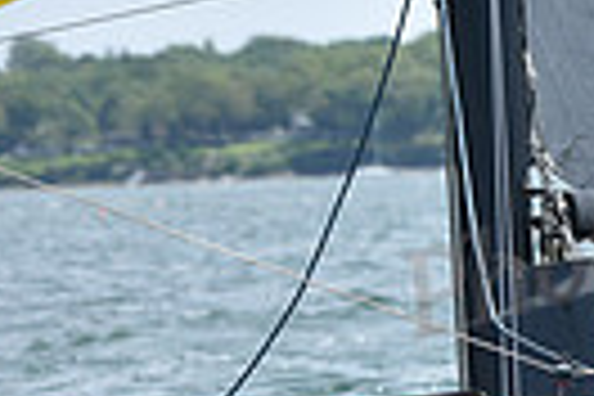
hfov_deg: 3.6
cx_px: 1274
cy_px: 394
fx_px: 9437
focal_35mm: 572
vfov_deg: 2.4
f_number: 5.6
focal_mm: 130
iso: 250
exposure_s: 1/1250
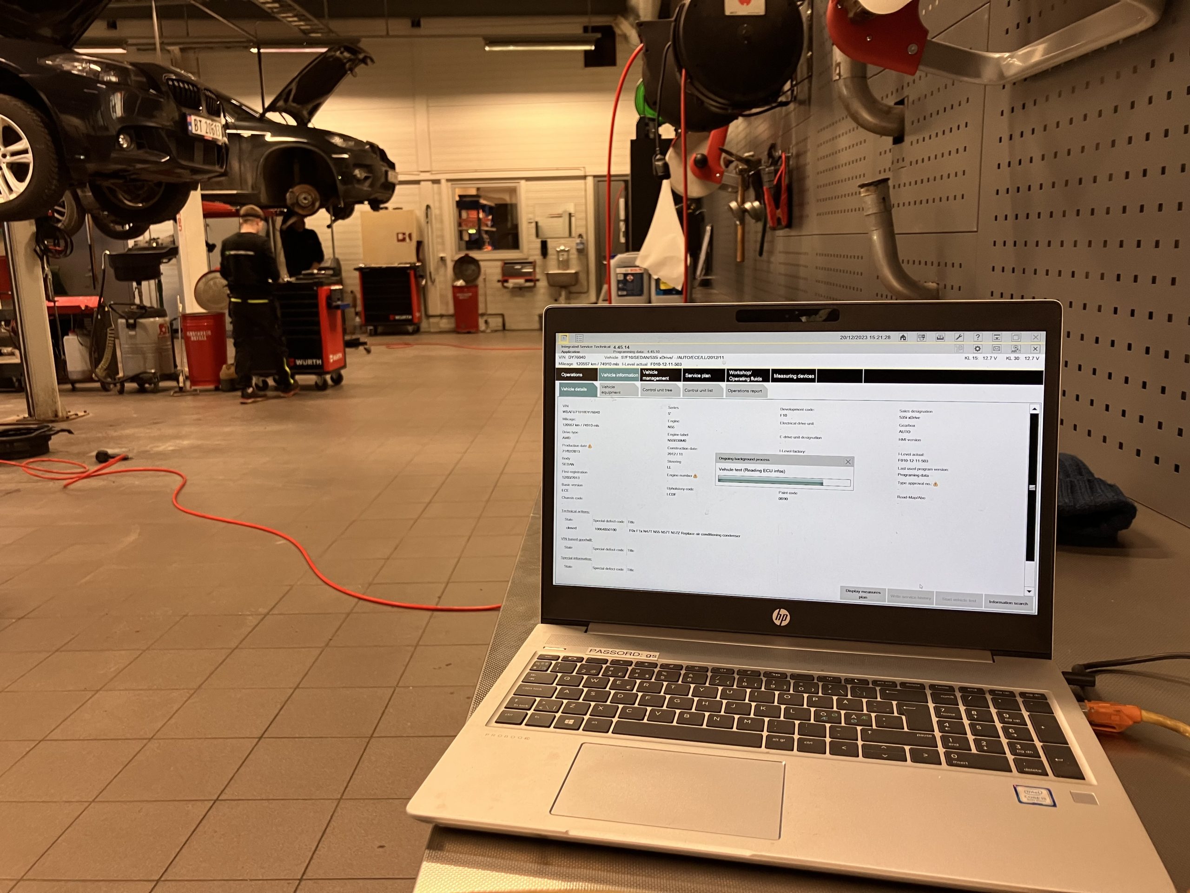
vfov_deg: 49.7
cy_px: 446
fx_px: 963
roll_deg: +1.9
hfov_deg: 63.4
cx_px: 595
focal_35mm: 28
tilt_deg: -11.0
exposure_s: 1/50
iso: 64
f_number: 1.8
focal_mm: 3.99
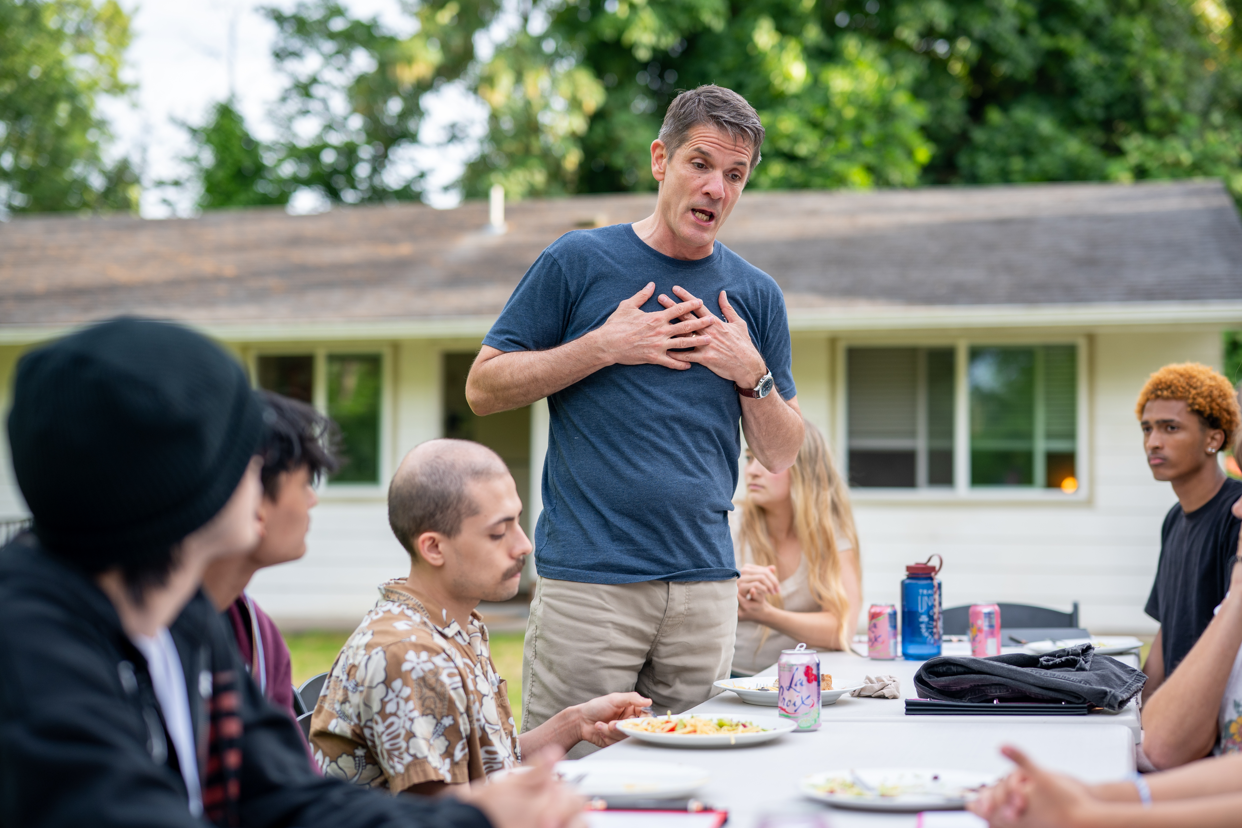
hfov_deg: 36.9
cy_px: 428
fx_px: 1863
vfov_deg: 25.1
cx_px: 638
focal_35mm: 54
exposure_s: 1/1000
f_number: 1.8
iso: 100
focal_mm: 50
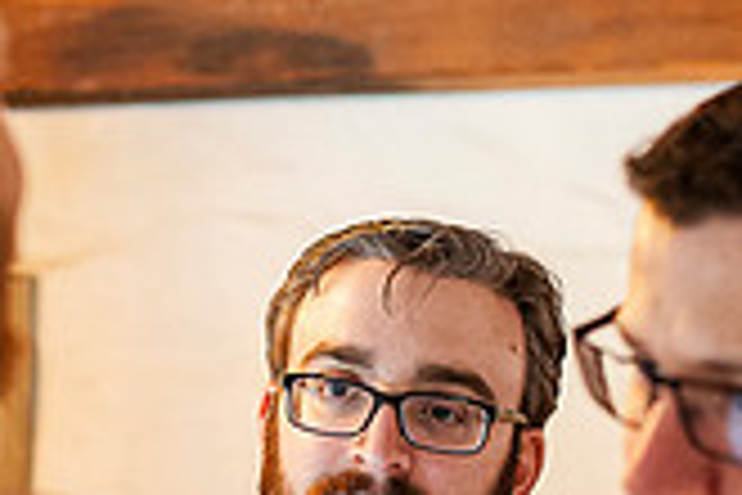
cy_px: 436
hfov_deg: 11.7
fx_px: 3627
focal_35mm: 176
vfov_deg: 7.8
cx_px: 225
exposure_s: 1/80
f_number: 2.8
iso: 2000
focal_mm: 50
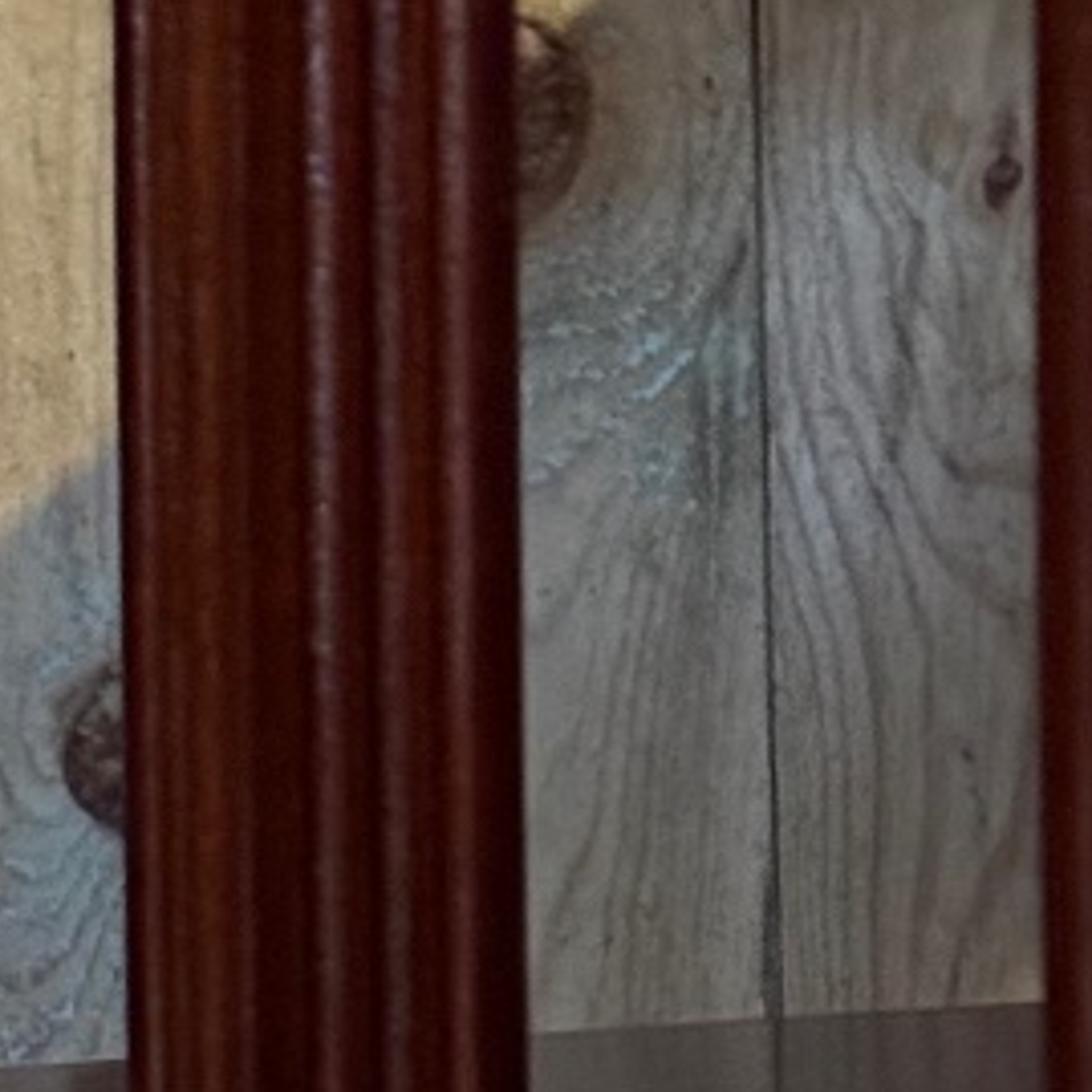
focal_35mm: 189
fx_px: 6745
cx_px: -410
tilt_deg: -1.3
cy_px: 645
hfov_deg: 9.1
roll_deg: +0.8
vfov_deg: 9.3
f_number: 1.78
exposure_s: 1/22
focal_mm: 6.76
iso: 800
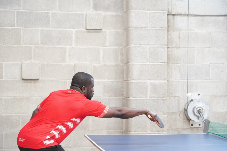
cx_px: 113
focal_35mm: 71
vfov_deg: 19.2
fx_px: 448
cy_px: 75
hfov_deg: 28.5
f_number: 4
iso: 10000
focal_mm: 70
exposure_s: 1/160
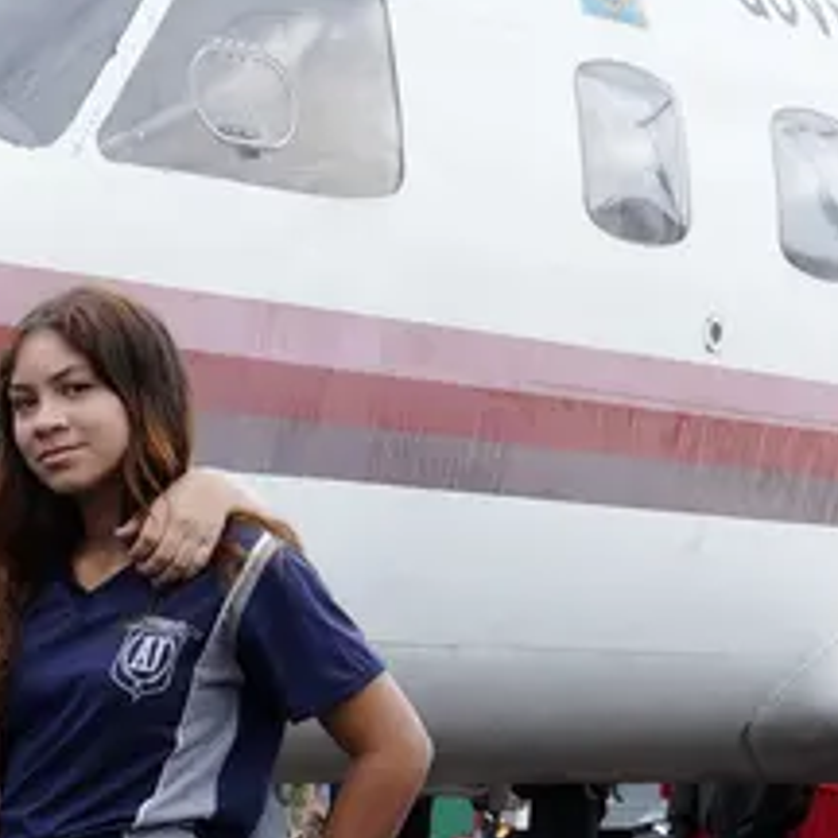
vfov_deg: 14.0
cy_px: 931
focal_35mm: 122
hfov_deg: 13.1
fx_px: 3341
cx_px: -605
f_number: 3.5
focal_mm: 24
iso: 200
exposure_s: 1/320
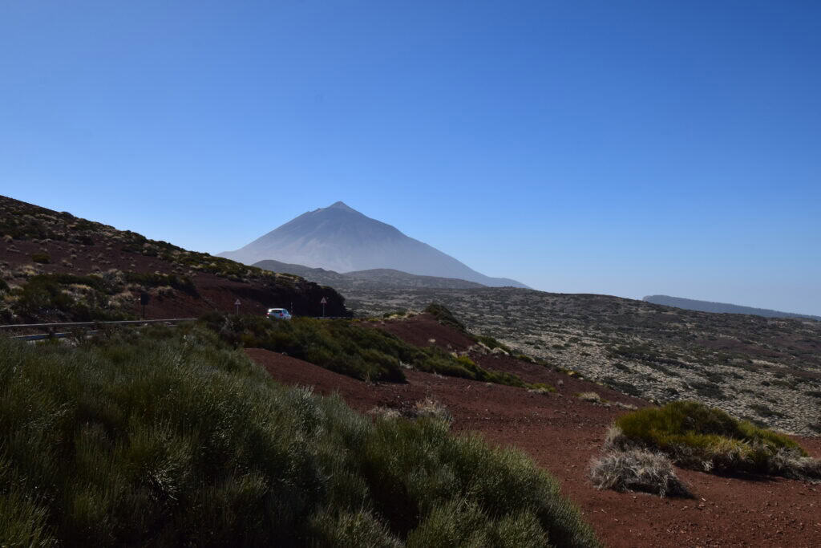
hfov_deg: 61.9
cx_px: 410
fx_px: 684
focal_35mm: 30
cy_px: 274
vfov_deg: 43.6
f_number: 14
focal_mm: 20
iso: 200
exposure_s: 1/400
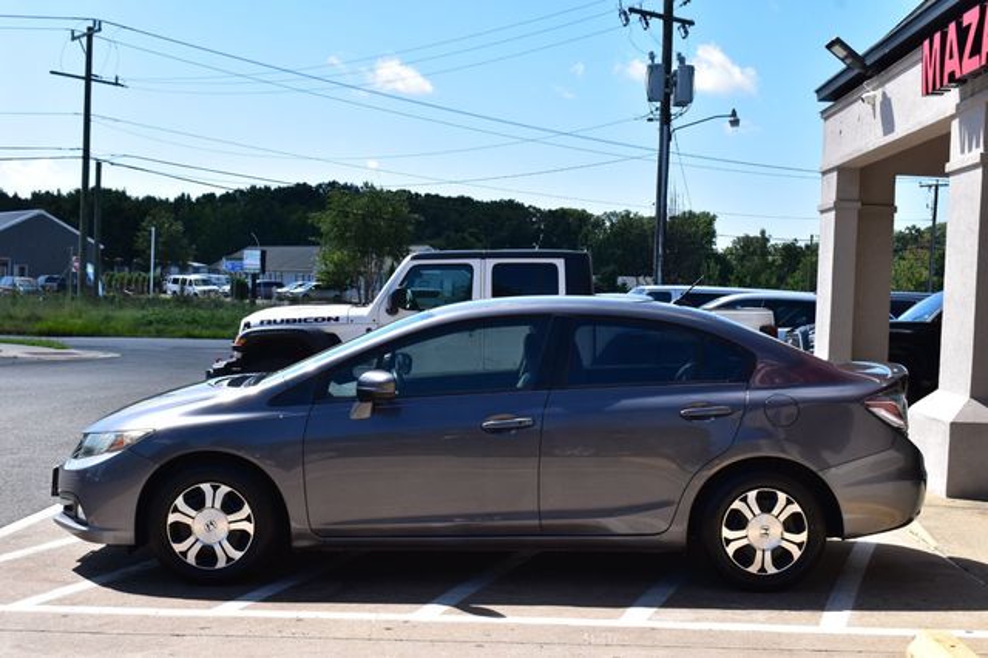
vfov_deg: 26.5
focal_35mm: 51
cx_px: 494
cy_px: 329
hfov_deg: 38.9
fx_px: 1399
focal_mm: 34
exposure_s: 1/500
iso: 400
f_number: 11
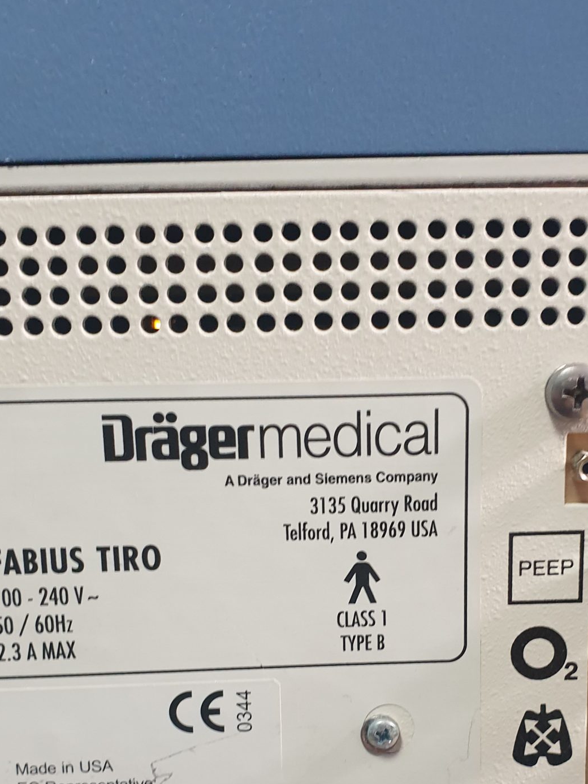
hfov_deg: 30.2
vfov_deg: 38.8
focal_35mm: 48
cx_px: 351
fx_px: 1087
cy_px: 566
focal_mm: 4.3
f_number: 2.4
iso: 320
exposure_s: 1/20
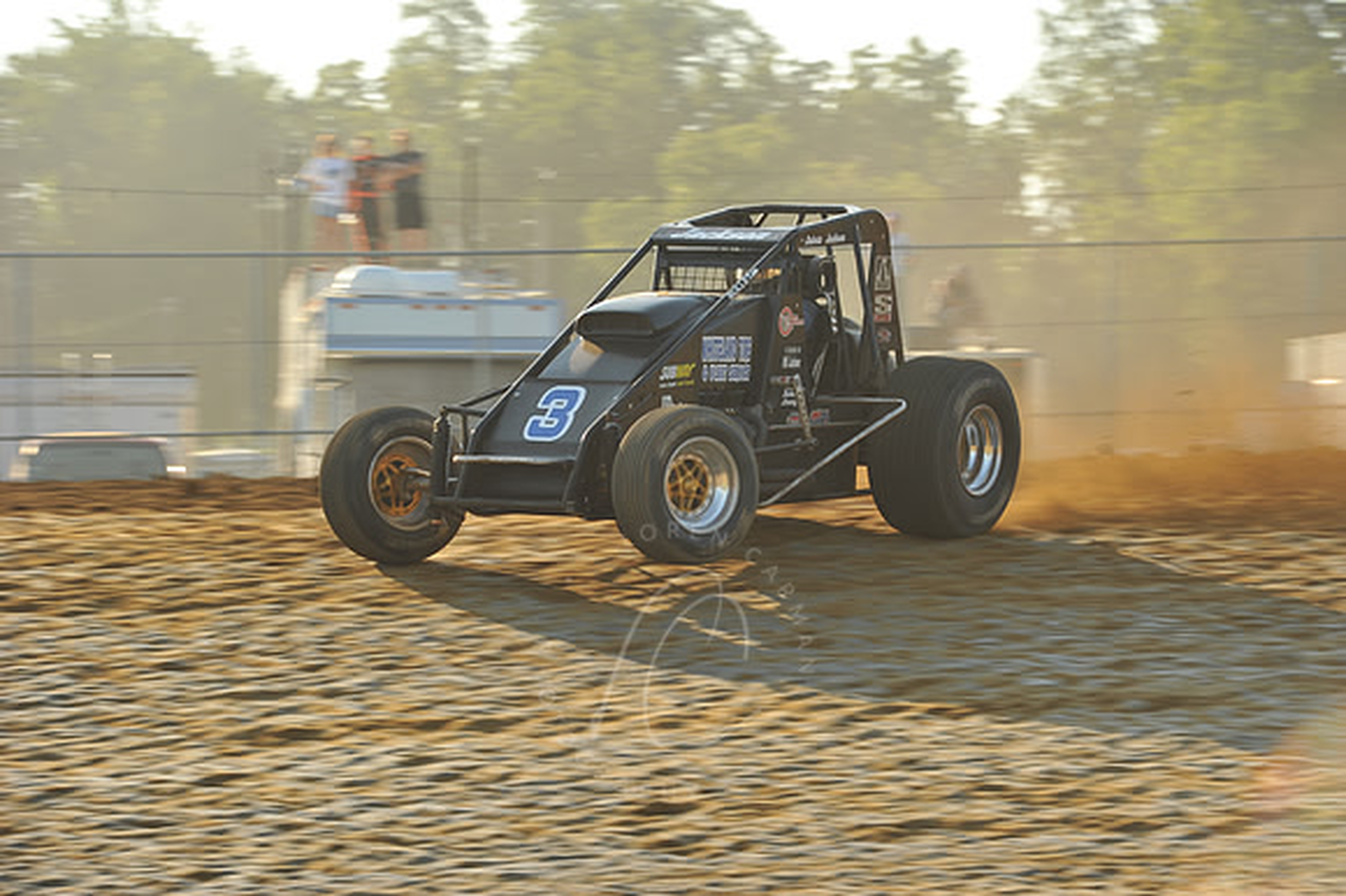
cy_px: 448
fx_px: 6726
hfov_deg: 11.4
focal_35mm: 180
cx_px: 673
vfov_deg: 7.6
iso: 400
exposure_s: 1/320
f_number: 9
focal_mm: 180
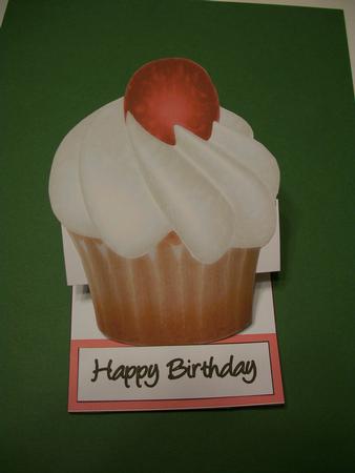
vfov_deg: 52.6
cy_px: 236
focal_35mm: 35
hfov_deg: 40.7
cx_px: 178
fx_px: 478
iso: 94
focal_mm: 6.3
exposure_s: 1/60
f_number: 3.1
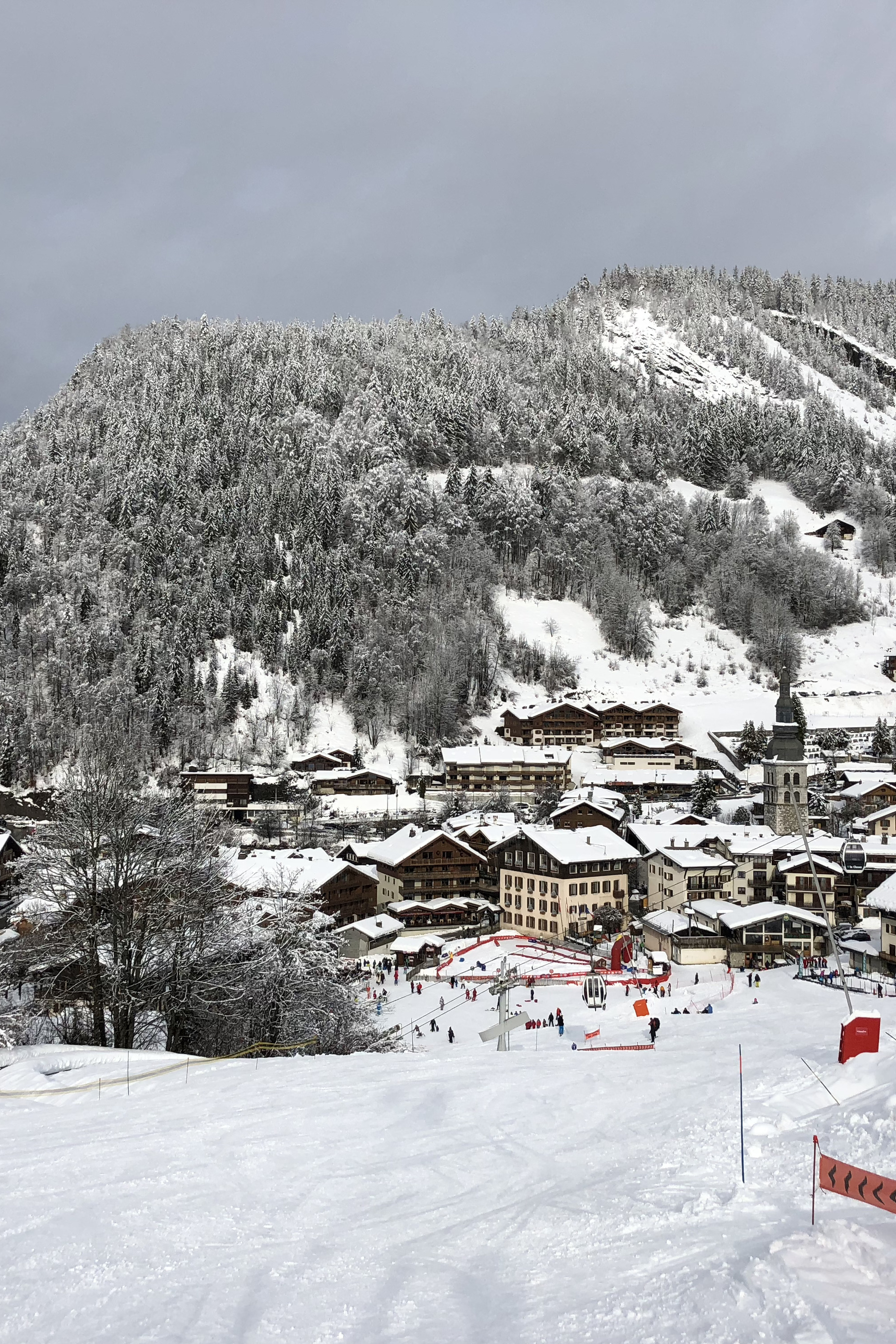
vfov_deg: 49.6
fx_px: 1456
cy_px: 674
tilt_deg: +1.5
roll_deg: -0.3
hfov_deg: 34.2
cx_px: 419
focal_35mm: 39
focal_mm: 4
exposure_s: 1/3205
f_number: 1.8
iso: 25
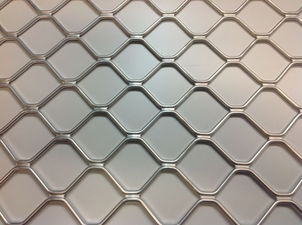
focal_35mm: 35
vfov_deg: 40.6
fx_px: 305
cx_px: 151
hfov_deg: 52.7
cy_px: 112
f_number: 2.4
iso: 64
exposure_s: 1/50
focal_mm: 4.28
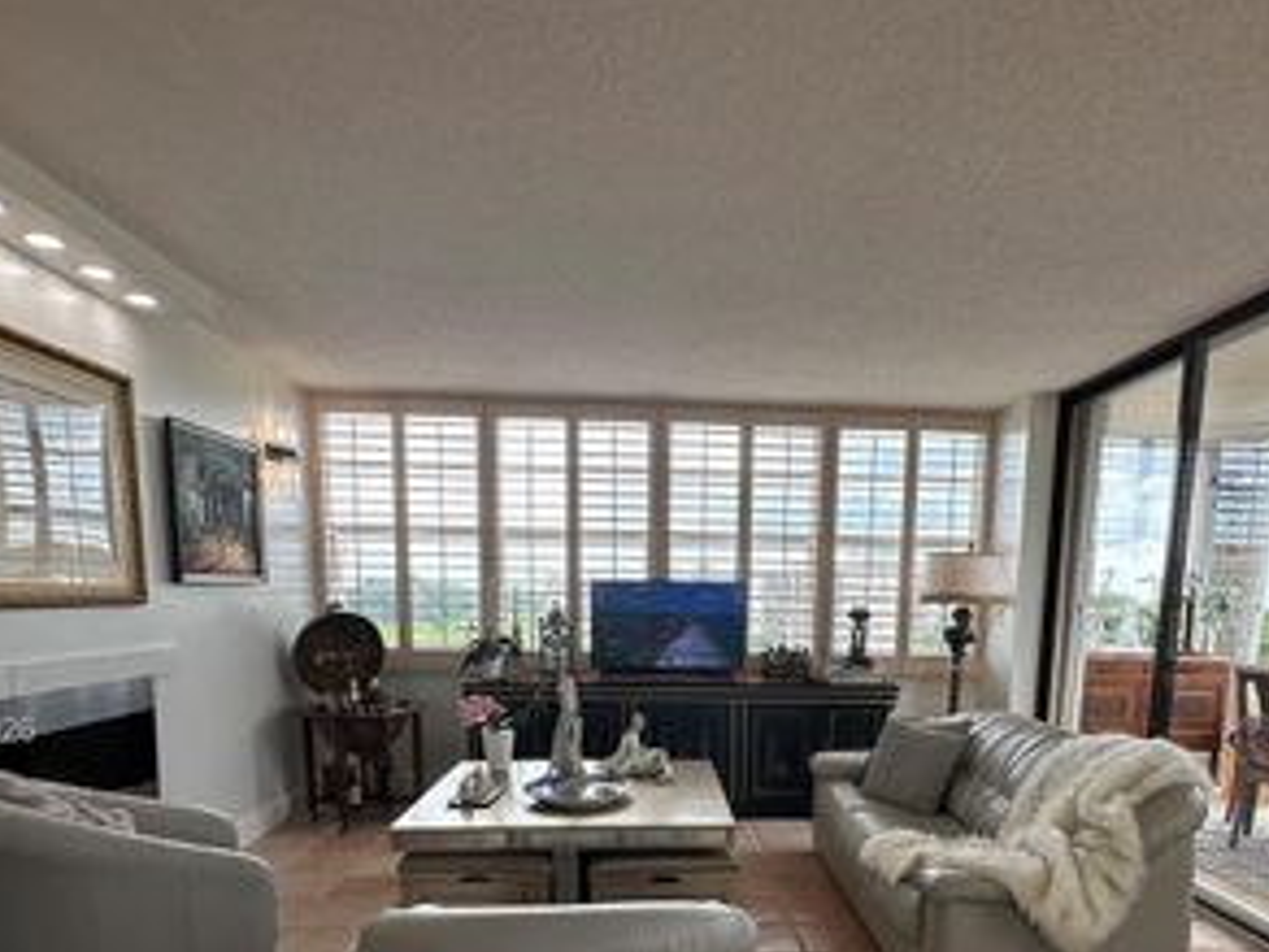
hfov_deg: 71.4
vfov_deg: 53.8
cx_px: 700
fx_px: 880
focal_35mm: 24
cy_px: 732
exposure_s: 1/120
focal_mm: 2.22
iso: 50
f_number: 2.2
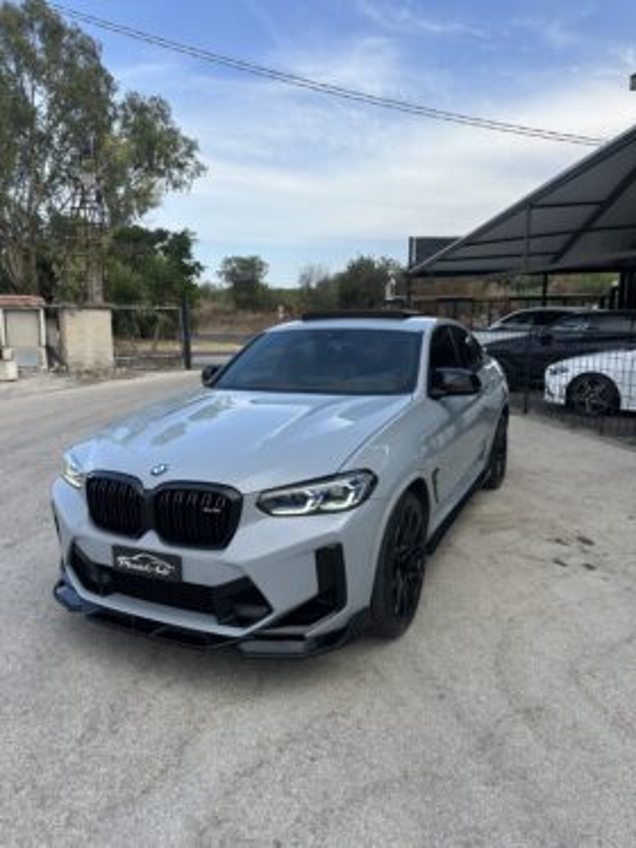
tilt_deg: -7.9
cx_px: 318
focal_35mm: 24
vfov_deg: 71.6
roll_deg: -1.3
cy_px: 424
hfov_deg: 56.8
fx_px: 588
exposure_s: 1/1639
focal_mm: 6.86
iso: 80
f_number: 1.78
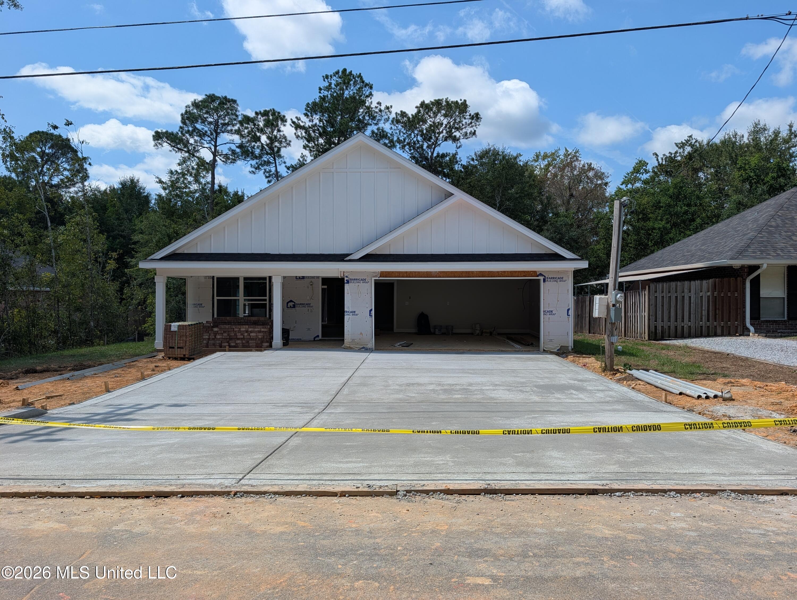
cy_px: 300
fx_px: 553
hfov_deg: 71.5
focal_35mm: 24
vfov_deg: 56.9
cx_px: 398
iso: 21
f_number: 1.68
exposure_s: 1/1294
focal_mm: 6.9
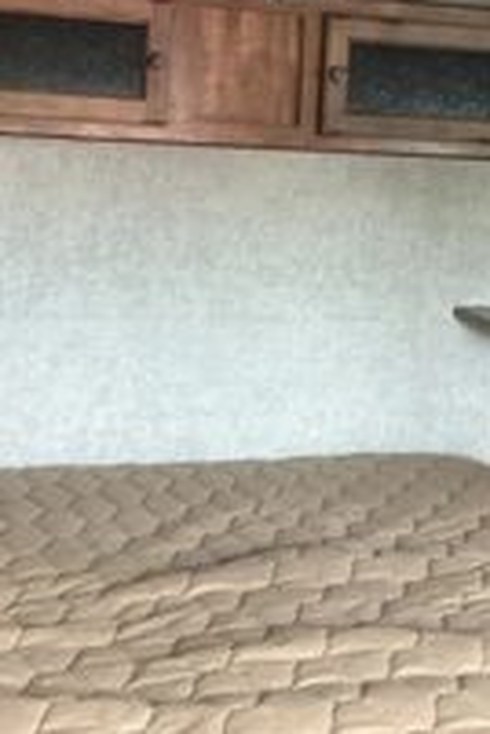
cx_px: 293
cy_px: 204
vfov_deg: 32.9
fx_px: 1225
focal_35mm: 60
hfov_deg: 22.6
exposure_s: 1/60
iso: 250
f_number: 1.8
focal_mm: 3
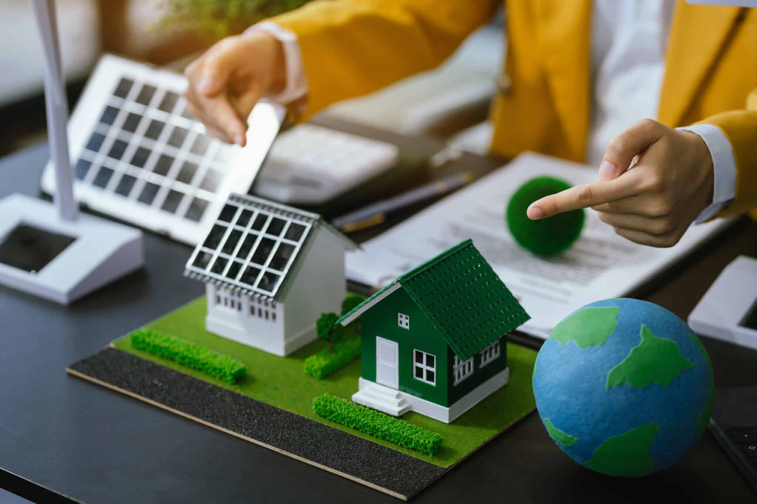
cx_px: 378
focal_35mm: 85
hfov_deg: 23.9
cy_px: 252
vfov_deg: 16.1
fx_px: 1787
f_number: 2.8
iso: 500
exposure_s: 1/250
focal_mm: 85
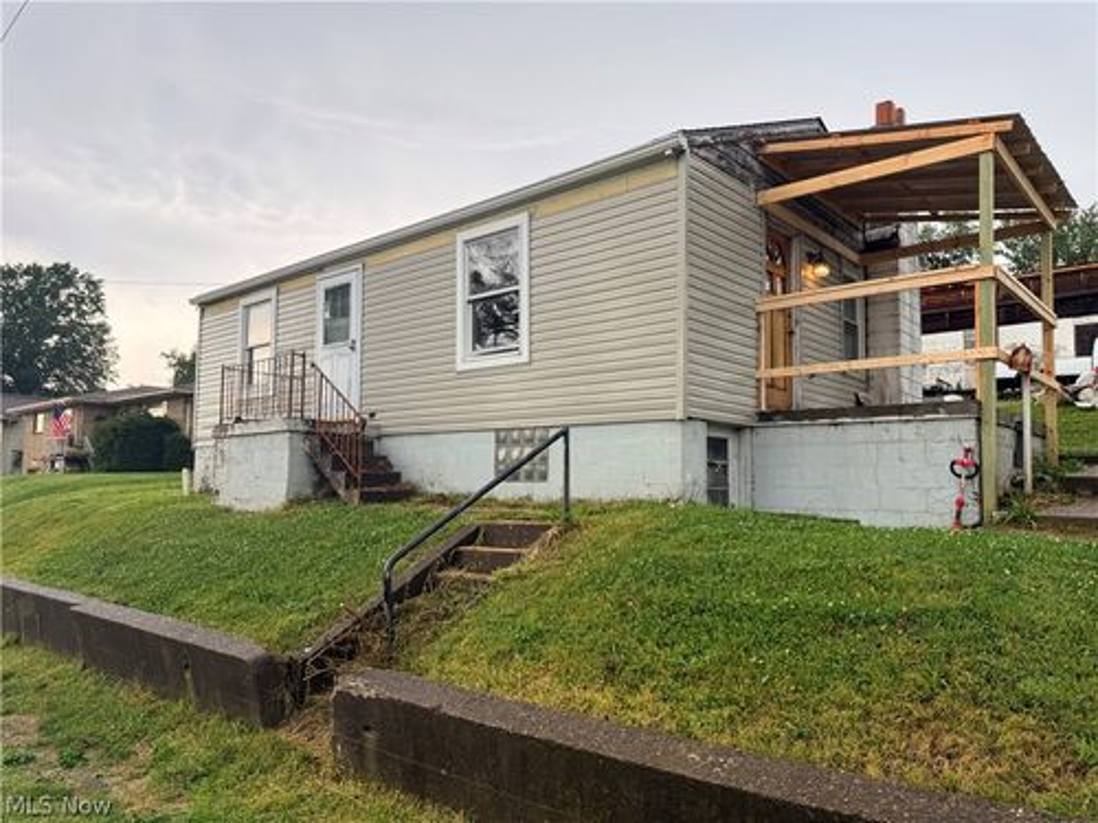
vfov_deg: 56.8
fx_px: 761
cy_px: 412
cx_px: 549
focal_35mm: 24
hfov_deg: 71.6
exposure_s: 1/593
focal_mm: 6.76
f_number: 1.78
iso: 80
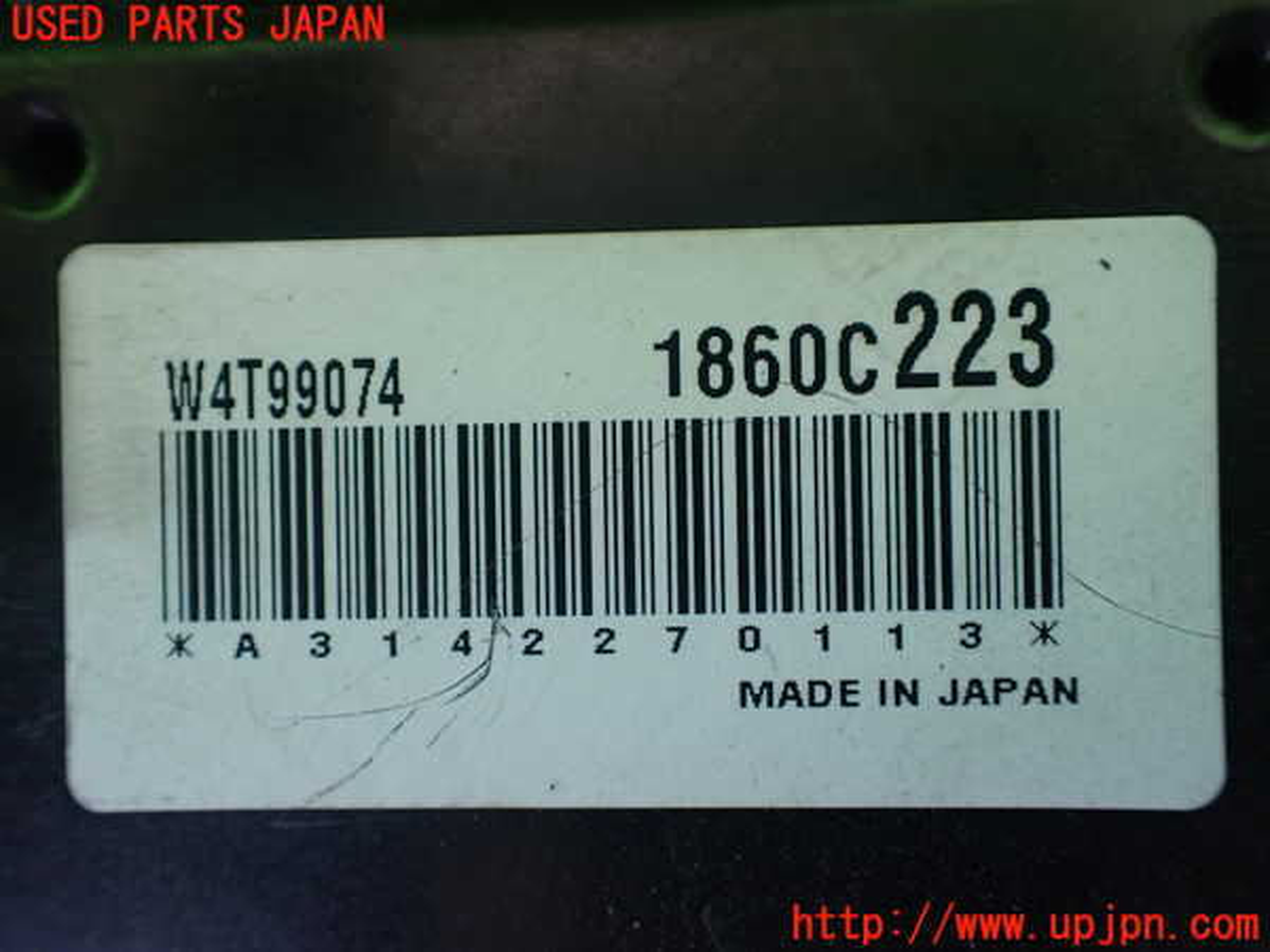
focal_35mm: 30
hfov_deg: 60.0
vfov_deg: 46.8
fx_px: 1101
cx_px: 635
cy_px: 476
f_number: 2.3
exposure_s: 1/125
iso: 200
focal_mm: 5.4
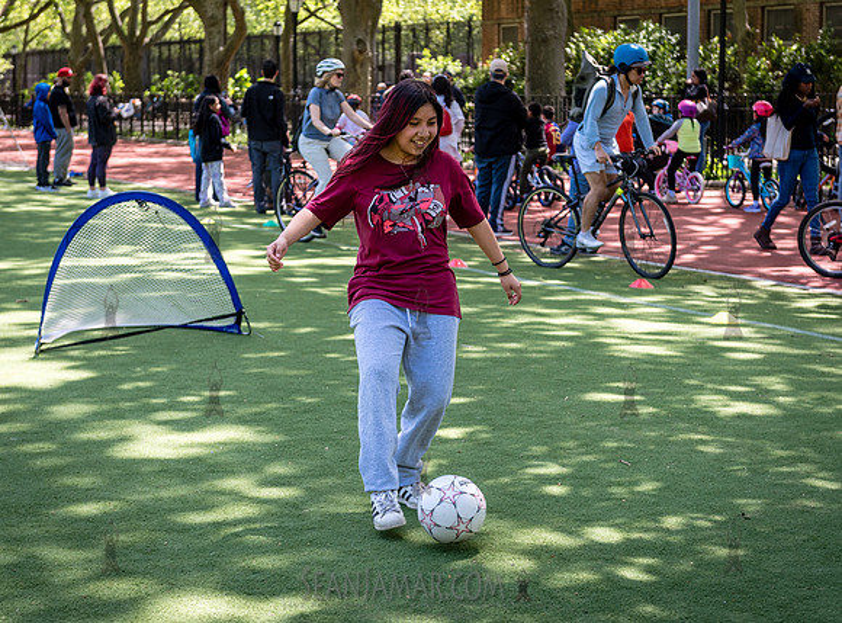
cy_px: 252
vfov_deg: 20.3
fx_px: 1737
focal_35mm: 72
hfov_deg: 27.2
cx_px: 409
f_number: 3.5
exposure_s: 1/400
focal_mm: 56
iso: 200
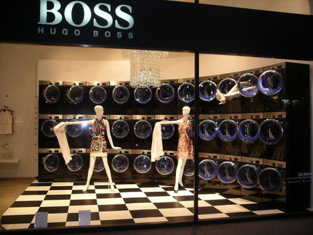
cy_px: 118
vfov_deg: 38.7
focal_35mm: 37
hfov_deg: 50.1
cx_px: 156
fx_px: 335
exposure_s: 1/40
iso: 64
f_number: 2.8
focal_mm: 7.8
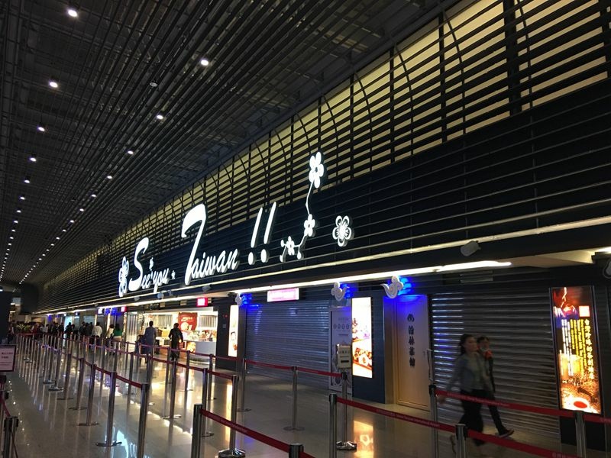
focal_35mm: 29
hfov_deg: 61.7
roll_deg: -0.8
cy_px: 229
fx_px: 512
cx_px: 306
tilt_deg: +10.6
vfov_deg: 48.2
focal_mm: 4.15
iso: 64
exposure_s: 1/15
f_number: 2.2
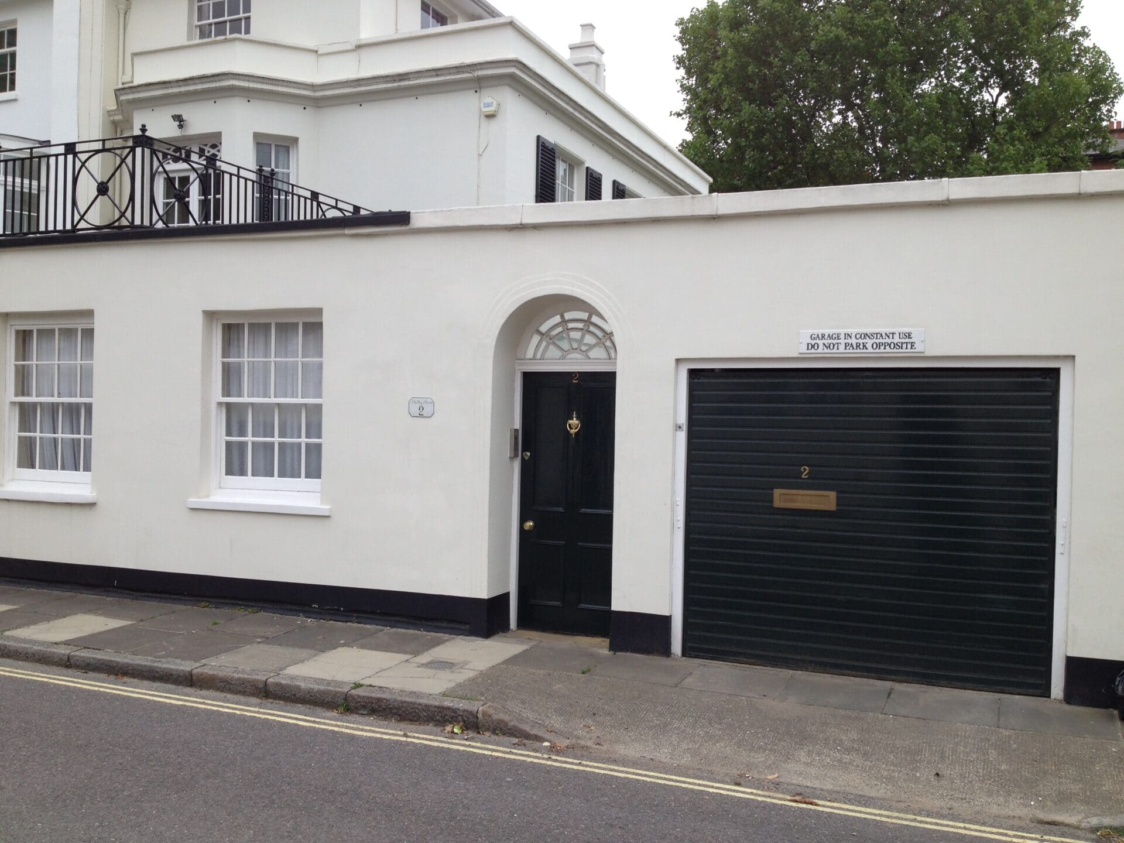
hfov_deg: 52.6
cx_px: 562
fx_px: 1136
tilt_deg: -1.9
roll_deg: -1.3
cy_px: 422
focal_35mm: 35
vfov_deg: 40.7
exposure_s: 1/147
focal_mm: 4.28
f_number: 2.4
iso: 50
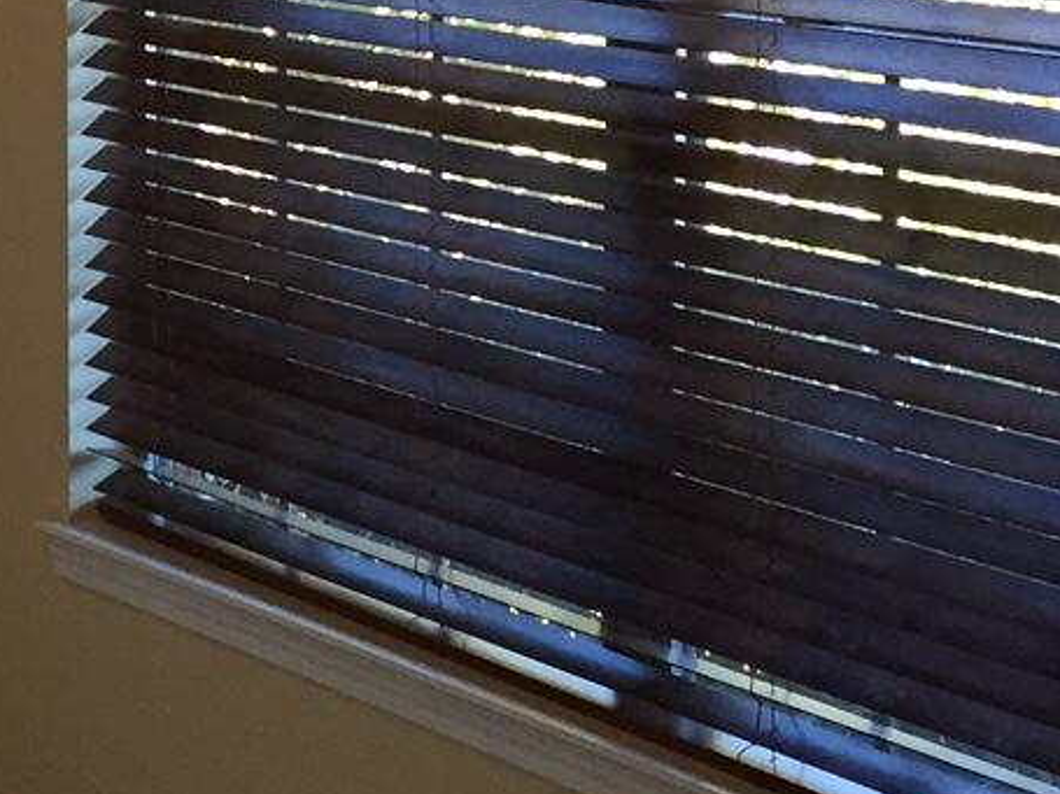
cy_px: -19
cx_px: -426
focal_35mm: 104
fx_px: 3184
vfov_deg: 14.0
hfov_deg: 17.4
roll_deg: +0.5
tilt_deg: -6.1
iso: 50
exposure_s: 1/30
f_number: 2.2
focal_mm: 4.15
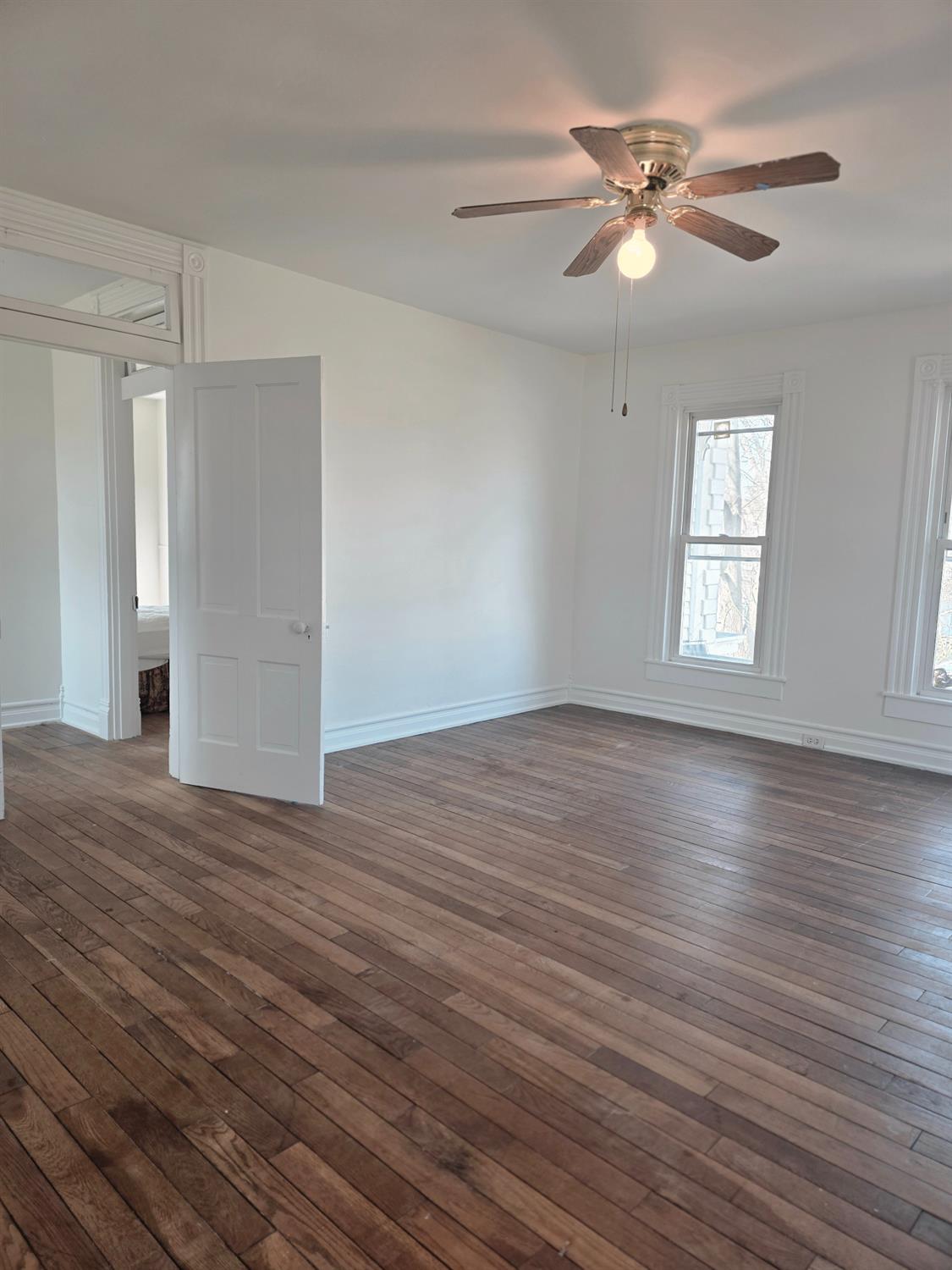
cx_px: 476
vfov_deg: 73.9
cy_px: 635
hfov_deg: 58.9
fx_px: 843
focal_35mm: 23
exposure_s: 1/120
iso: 64
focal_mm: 6.3
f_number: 1.7
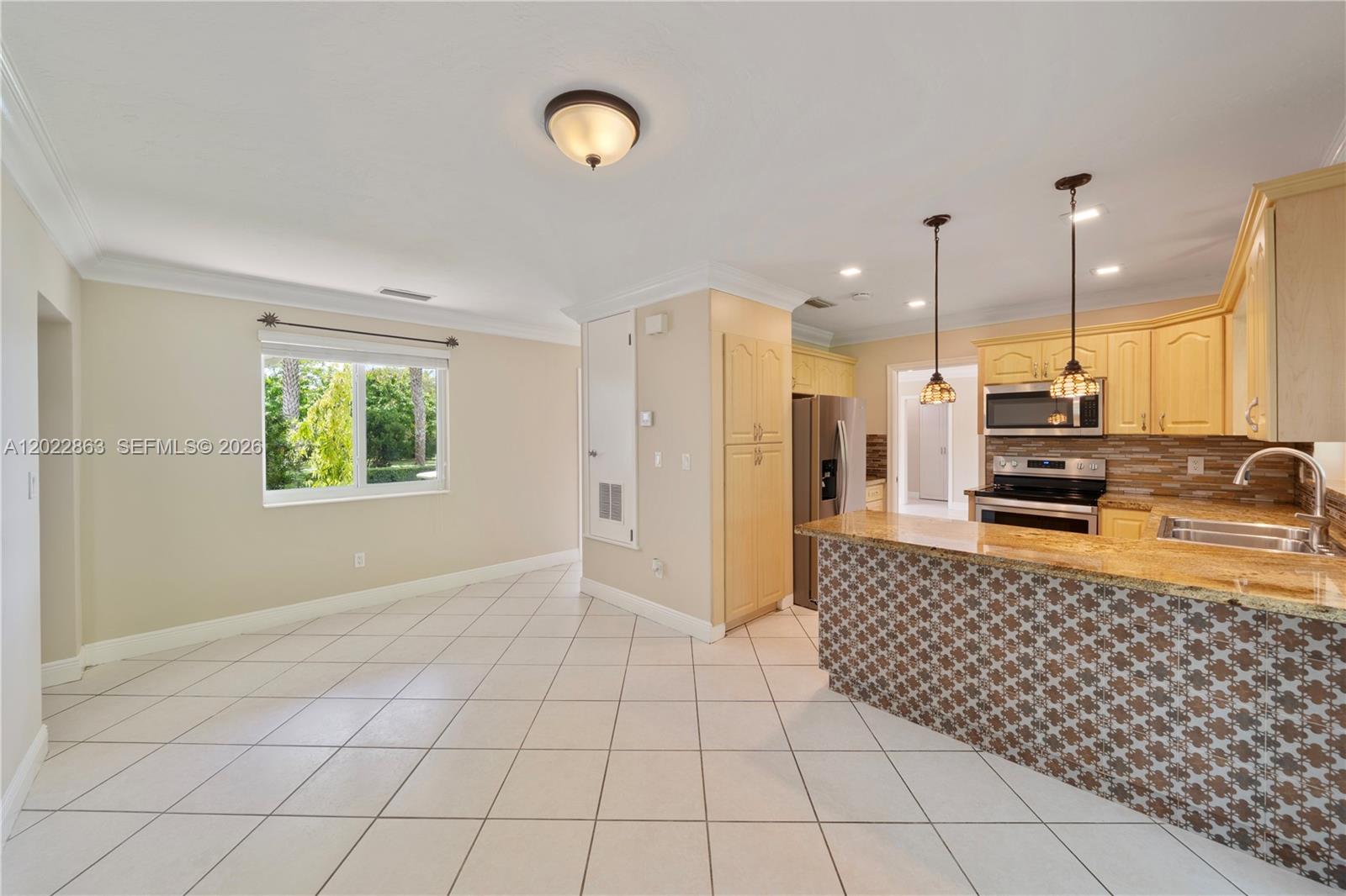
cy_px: 448
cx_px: 673
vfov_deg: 85.4
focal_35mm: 13
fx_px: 486
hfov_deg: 108.3
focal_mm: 13
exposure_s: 1/1.67
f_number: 11
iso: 100
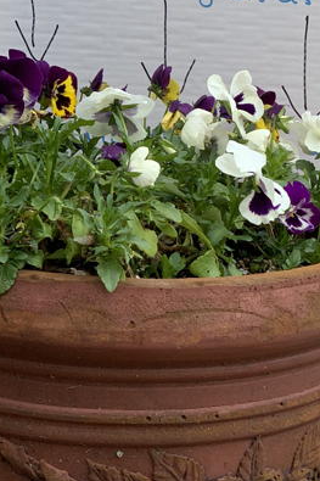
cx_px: 349
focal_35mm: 137
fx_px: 1828
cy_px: 118
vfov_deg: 14.9
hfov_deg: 9.9
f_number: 2.4
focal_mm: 6
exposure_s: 1/125
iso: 16
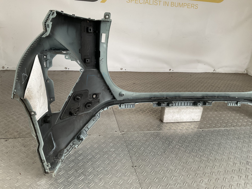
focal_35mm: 29
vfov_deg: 48.2
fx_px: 211
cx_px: 126
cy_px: 94
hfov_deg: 61.7
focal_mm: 3
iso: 50
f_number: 1.8
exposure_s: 1/50
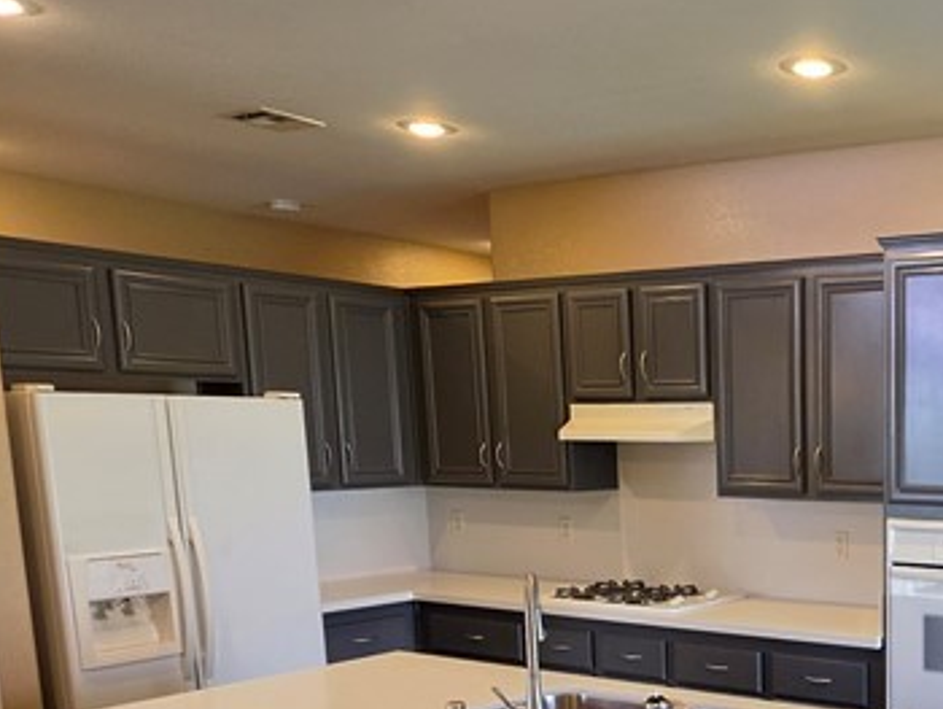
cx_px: 921
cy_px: 631
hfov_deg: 42.8
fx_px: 1036
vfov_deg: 35.6
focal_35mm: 38
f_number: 1.9
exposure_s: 1/120
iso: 200
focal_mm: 2.2
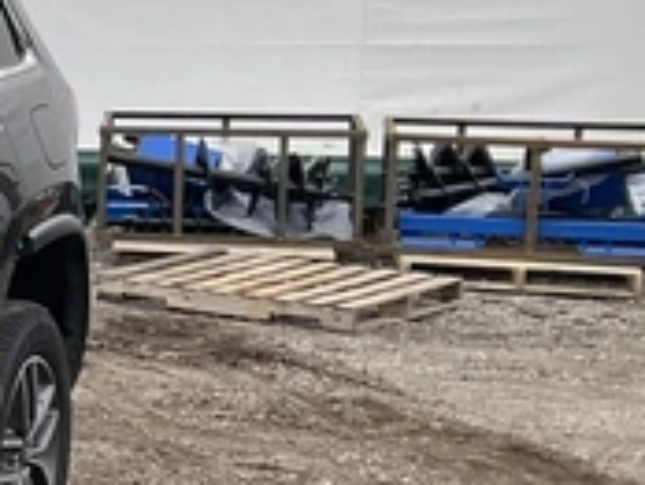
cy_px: 268
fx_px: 2332
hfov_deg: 13.2
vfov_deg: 11.9
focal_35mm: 125
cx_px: -708
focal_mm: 3
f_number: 1.8
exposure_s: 1/519
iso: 25
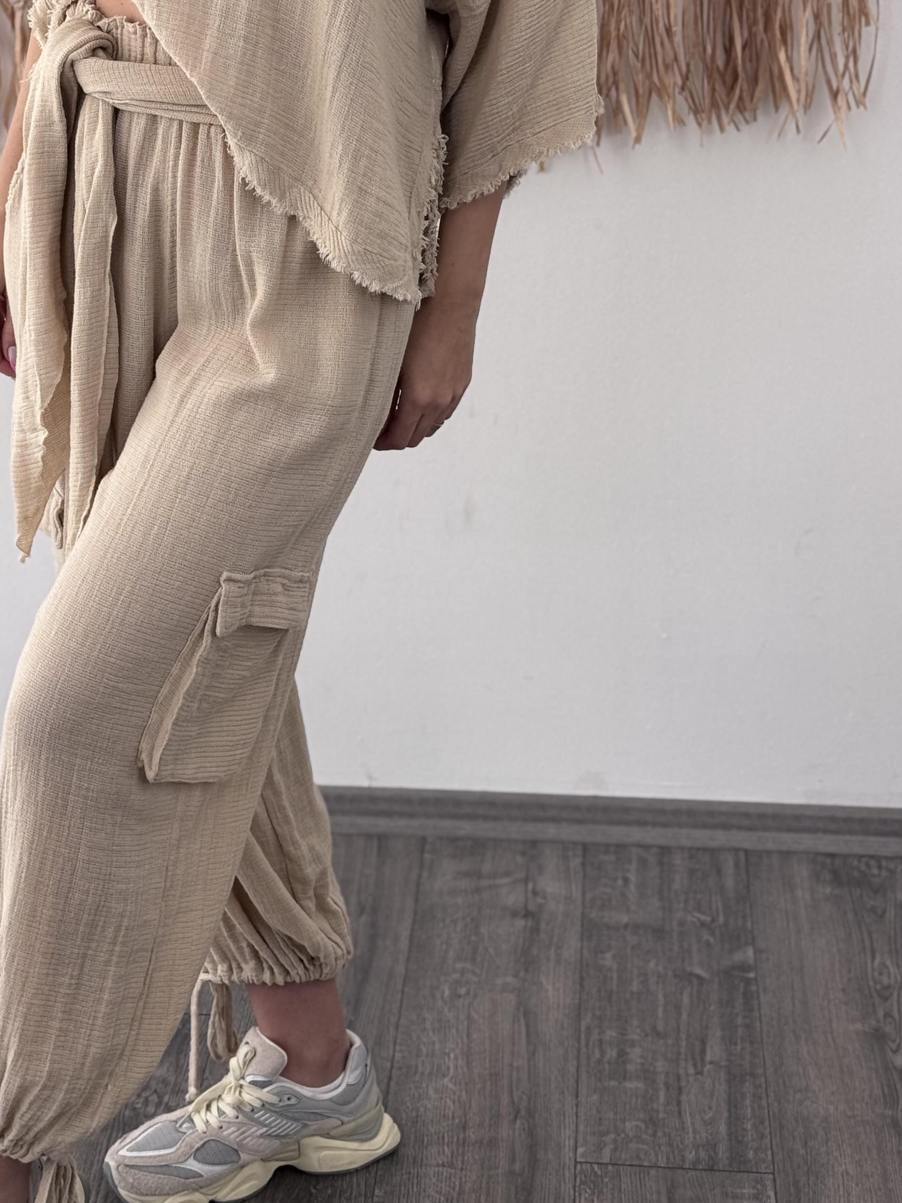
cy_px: 379
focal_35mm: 79
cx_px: 379
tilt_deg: -17.3
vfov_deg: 24.6
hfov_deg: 18.6
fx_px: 2745
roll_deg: -0.6
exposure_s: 1/160
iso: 50
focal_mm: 6.76
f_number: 1.78
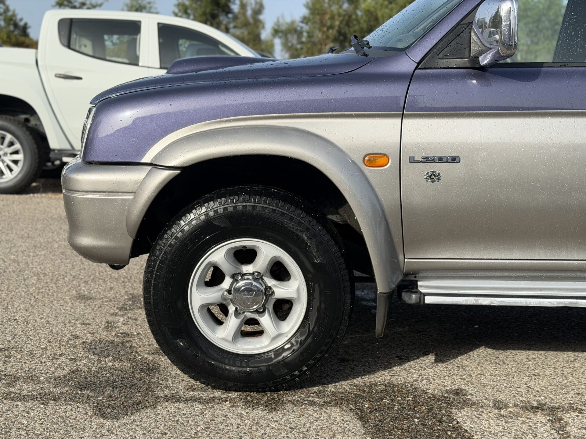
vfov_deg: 30.3
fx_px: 813
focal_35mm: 48
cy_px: 220
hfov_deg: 39.7
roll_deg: -0.9
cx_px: 293
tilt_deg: -5.4
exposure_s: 1/3096
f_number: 1.78
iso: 64
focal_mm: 6.76
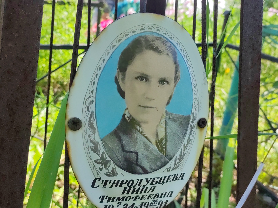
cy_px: 113
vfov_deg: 39.6
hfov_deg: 51.4
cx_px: 137
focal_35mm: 36
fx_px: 289
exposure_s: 1/2500
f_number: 1.79
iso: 400
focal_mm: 4.7
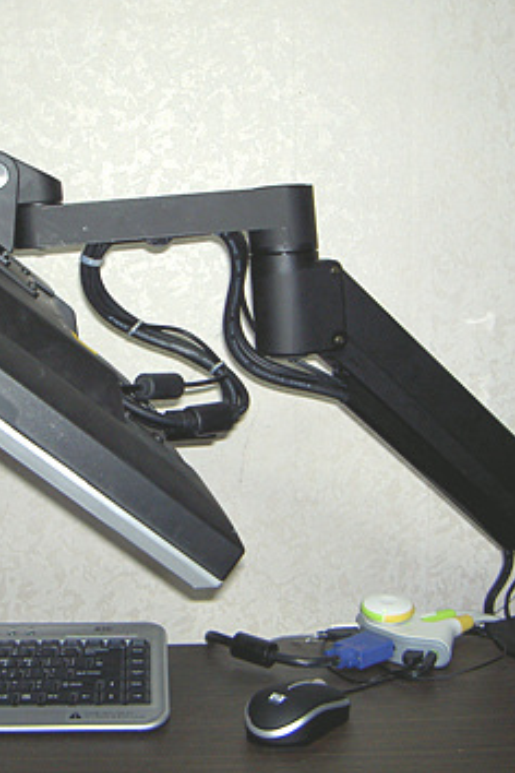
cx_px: 103
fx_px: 1180
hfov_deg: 24.2
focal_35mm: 55
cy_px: 384
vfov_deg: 36.2
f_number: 2.8
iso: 100
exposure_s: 1/60
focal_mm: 8
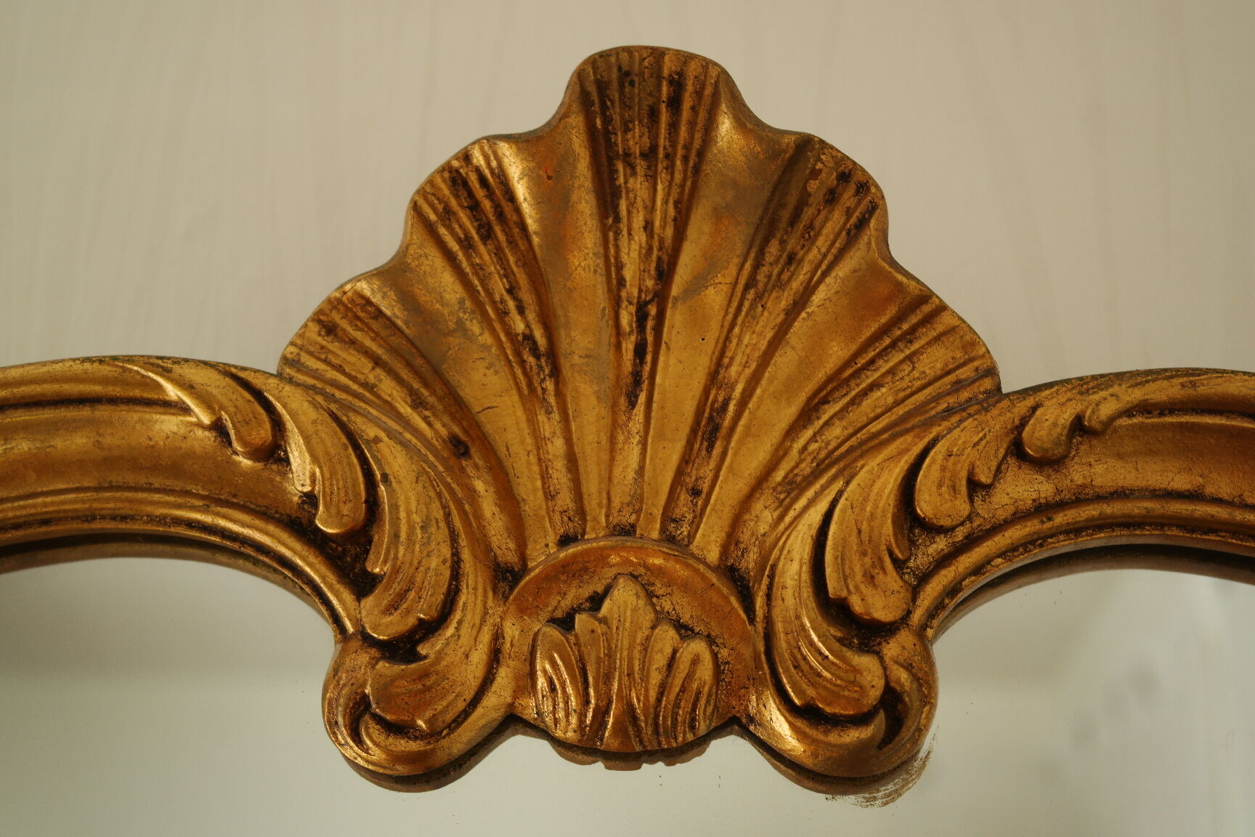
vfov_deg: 25.5
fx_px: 1847
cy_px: 418
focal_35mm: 53
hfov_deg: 37.5
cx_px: 628
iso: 200
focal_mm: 35
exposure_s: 1/30
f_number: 5.6
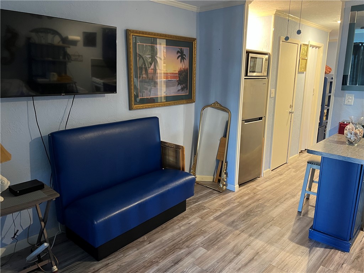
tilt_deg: -12.6
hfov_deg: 67.3
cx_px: 182
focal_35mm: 26
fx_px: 273
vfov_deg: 53.1
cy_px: 136
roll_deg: -0.5
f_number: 1.5
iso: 400
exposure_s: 1/40
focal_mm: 5.7
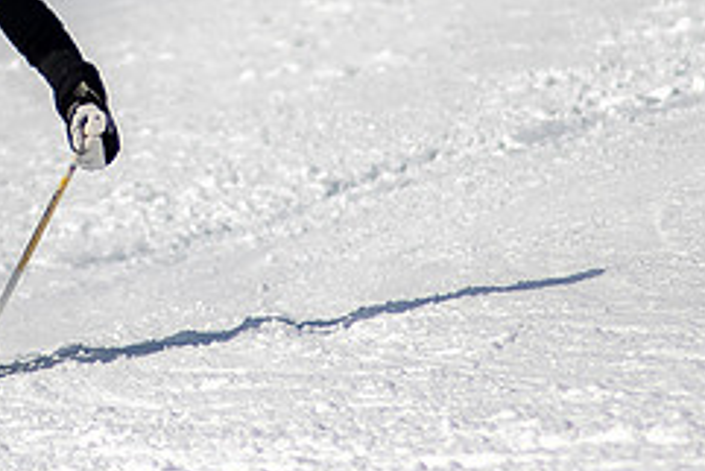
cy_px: -77
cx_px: -59
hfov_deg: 1.1
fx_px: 36602
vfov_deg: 0.7
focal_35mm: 1868
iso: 100
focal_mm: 300
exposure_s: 1/6400
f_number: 2.8
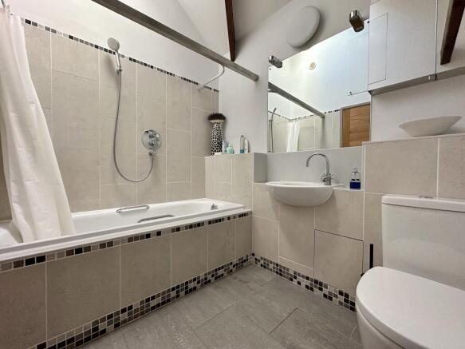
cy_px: 174
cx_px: 232
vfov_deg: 85.7
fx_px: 188
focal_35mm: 14
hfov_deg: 102.1
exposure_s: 1/69
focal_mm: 2.22
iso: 320
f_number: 2.2
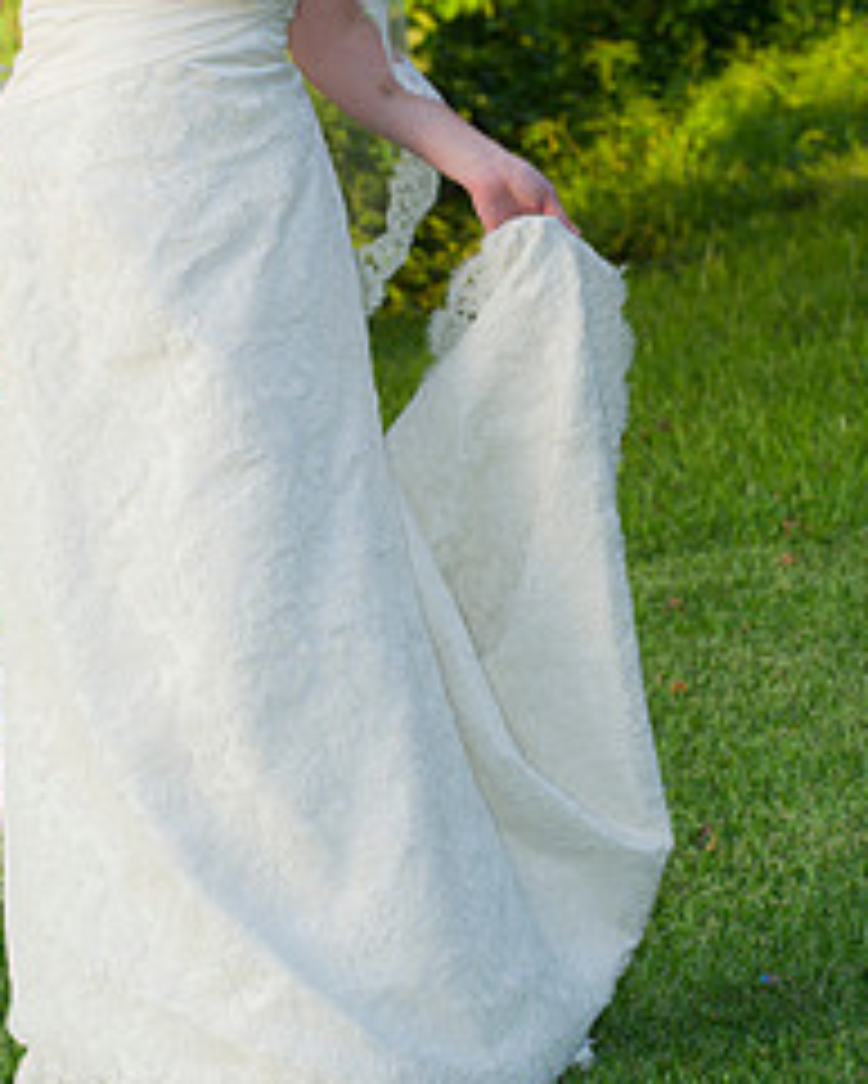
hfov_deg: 8.4
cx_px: 353
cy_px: 243
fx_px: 5905
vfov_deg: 10.5
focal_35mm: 184
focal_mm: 105
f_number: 5.6
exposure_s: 1/125
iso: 400
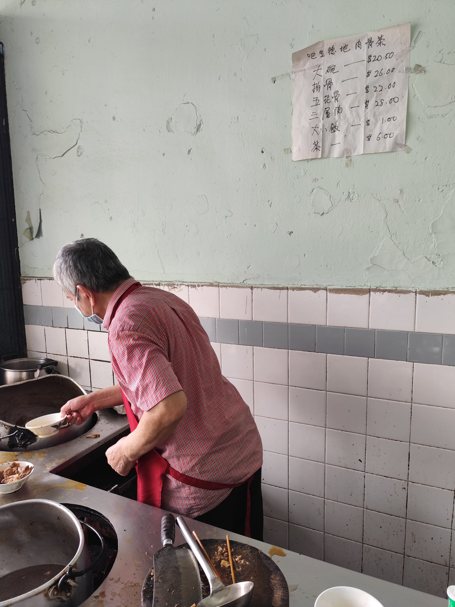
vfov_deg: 73.9
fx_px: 403
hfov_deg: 58.9
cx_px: 228
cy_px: 304
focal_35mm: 23
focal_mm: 6.14
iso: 200
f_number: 1.65
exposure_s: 1/120
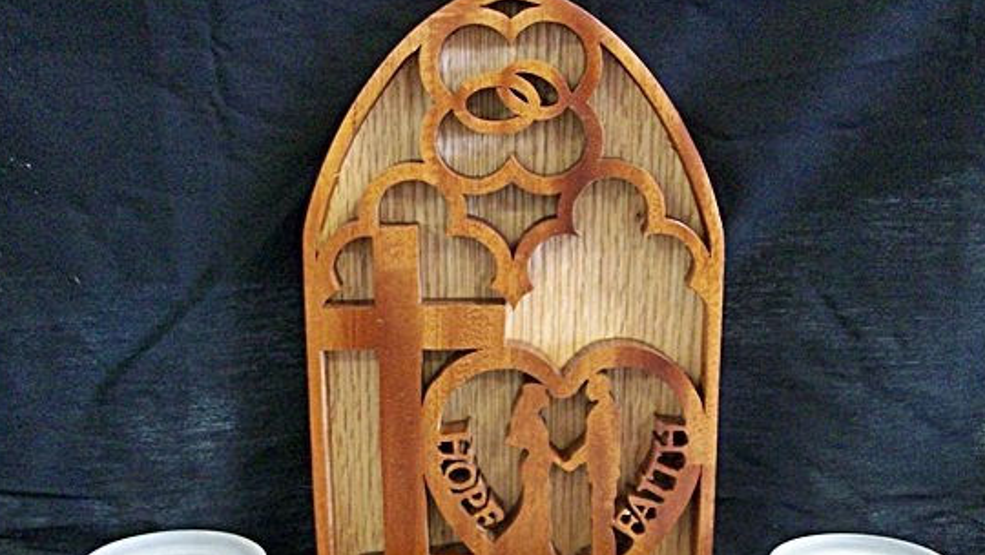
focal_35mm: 48
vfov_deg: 24.7
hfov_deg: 42.9
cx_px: 471
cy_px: 401
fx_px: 1254
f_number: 2.8
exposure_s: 1/8
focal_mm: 5.7
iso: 184
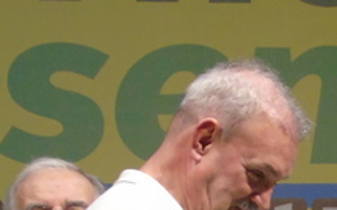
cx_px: 622
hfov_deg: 5.7
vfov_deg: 3.6
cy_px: 490
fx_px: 3340
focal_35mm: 364
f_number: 4.1
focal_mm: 15
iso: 320
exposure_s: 1/30
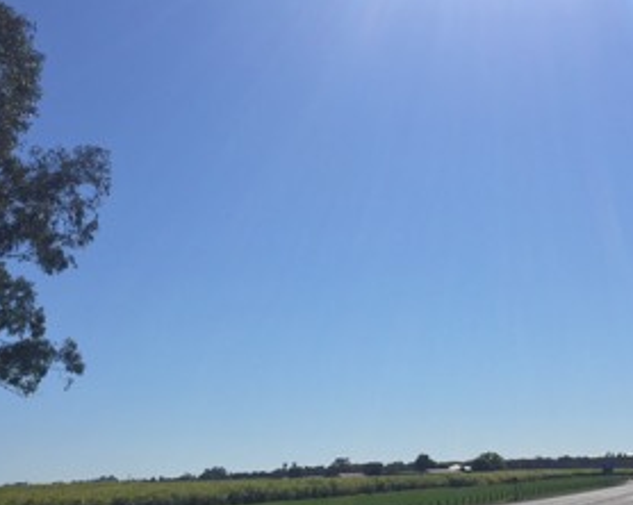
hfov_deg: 35.2
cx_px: 398
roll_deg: +1.4
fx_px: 992
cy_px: 343
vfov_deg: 28.4
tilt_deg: +8.6
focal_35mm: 53
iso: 32
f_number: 2.2
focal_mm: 4.15
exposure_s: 1/4405
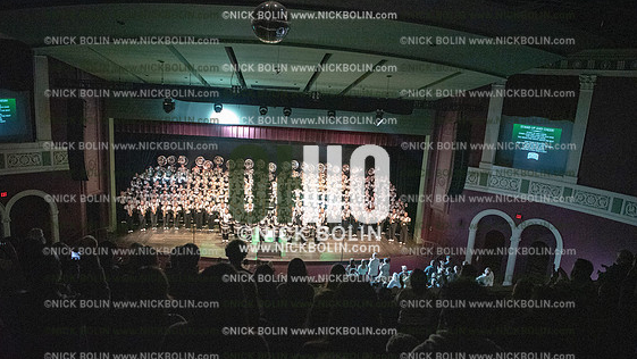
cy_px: 199
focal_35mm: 26
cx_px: 309
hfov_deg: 71.9
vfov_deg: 44.4
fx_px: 439
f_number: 2.8
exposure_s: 1/800
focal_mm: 24
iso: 10000
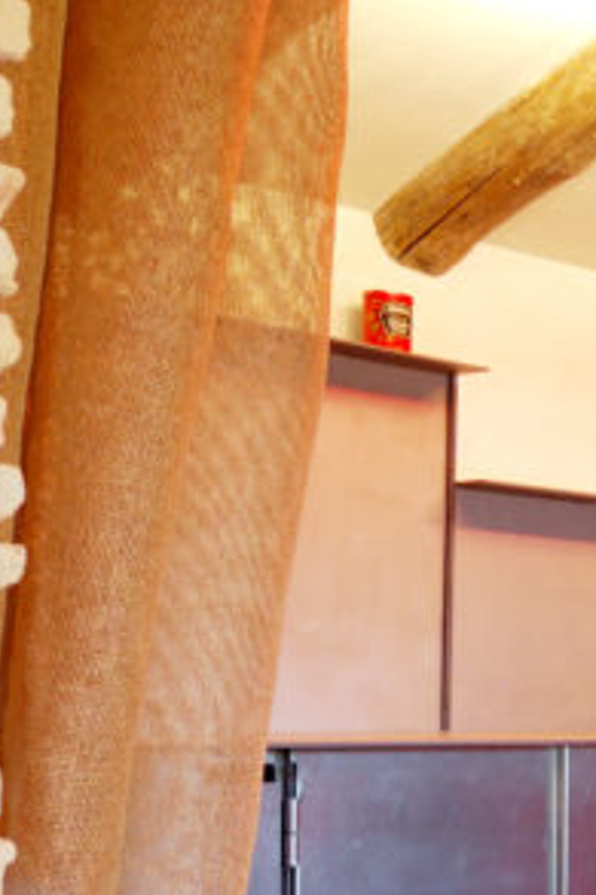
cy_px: 701
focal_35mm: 63
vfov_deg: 31.2
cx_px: 1299
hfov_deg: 15.5
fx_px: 1566
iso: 100
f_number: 8
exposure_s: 1/1.3
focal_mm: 12
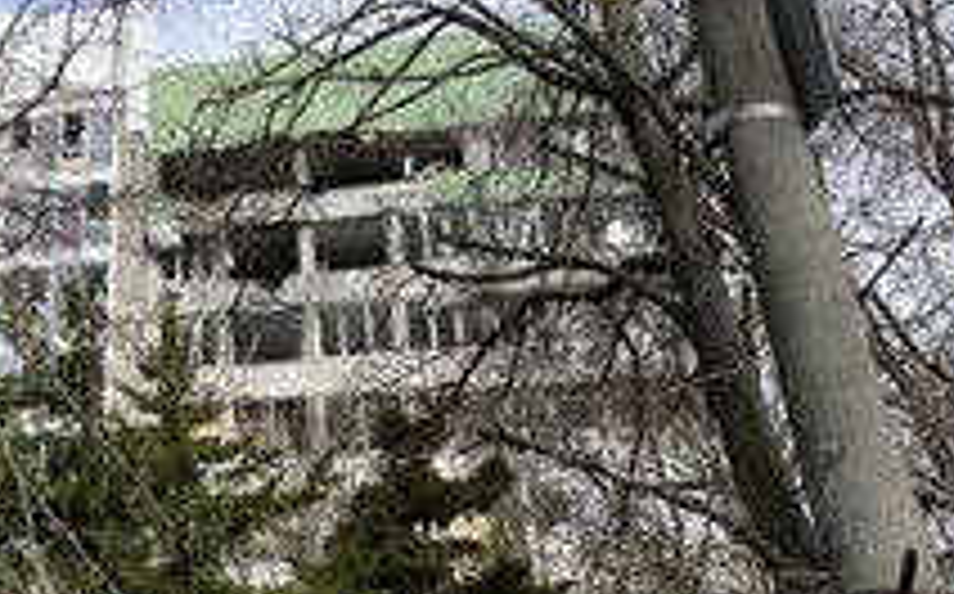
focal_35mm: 52
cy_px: 184
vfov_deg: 24.6
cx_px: 158
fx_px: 1351
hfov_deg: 37.2
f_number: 1.6
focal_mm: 4.2
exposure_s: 1/2174
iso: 32
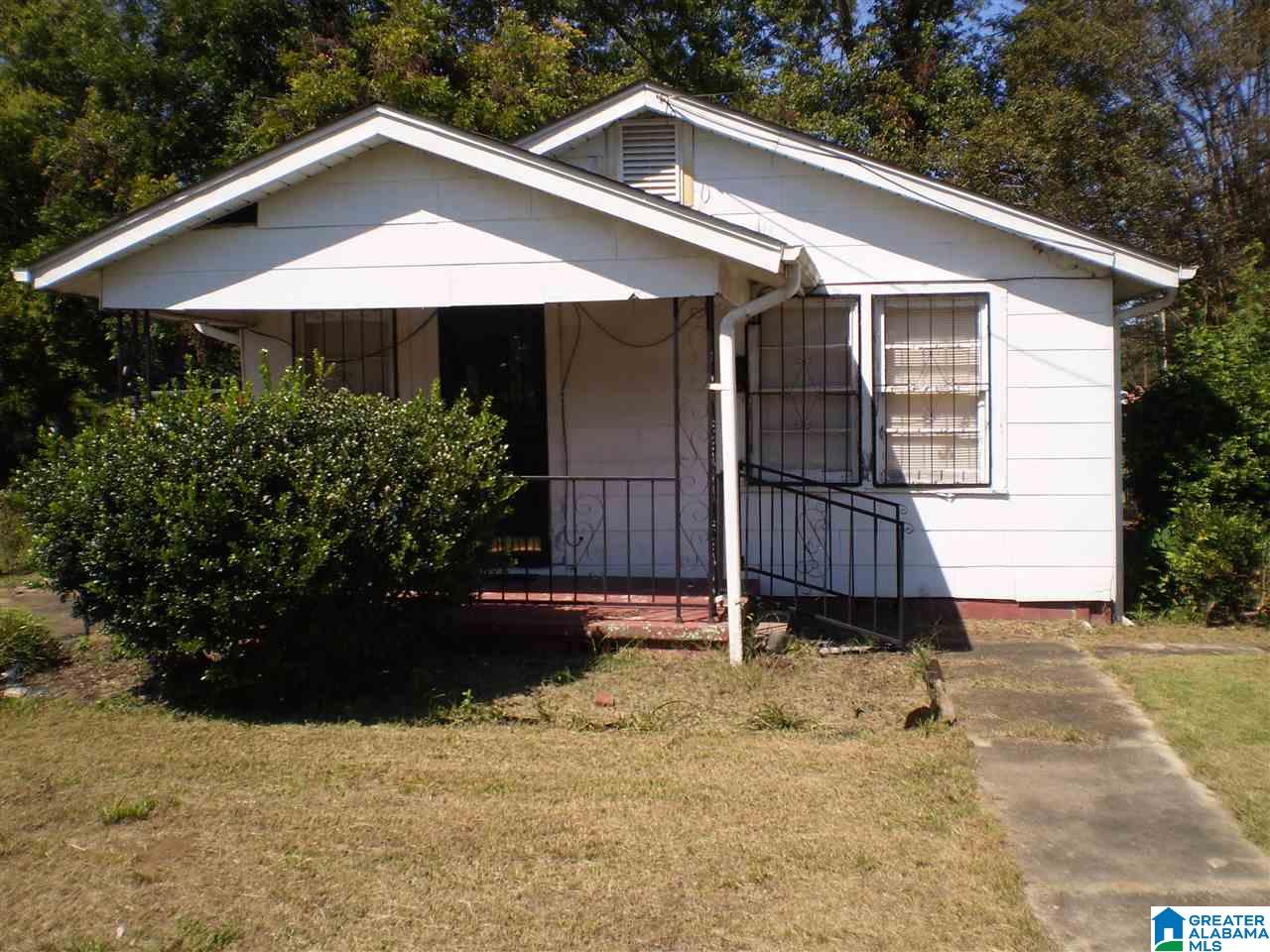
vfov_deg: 39.7
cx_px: 635
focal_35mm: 36
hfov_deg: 51.4
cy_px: 476
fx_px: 1321
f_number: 4.6
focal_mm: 6.3
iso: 64
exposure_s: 1/500
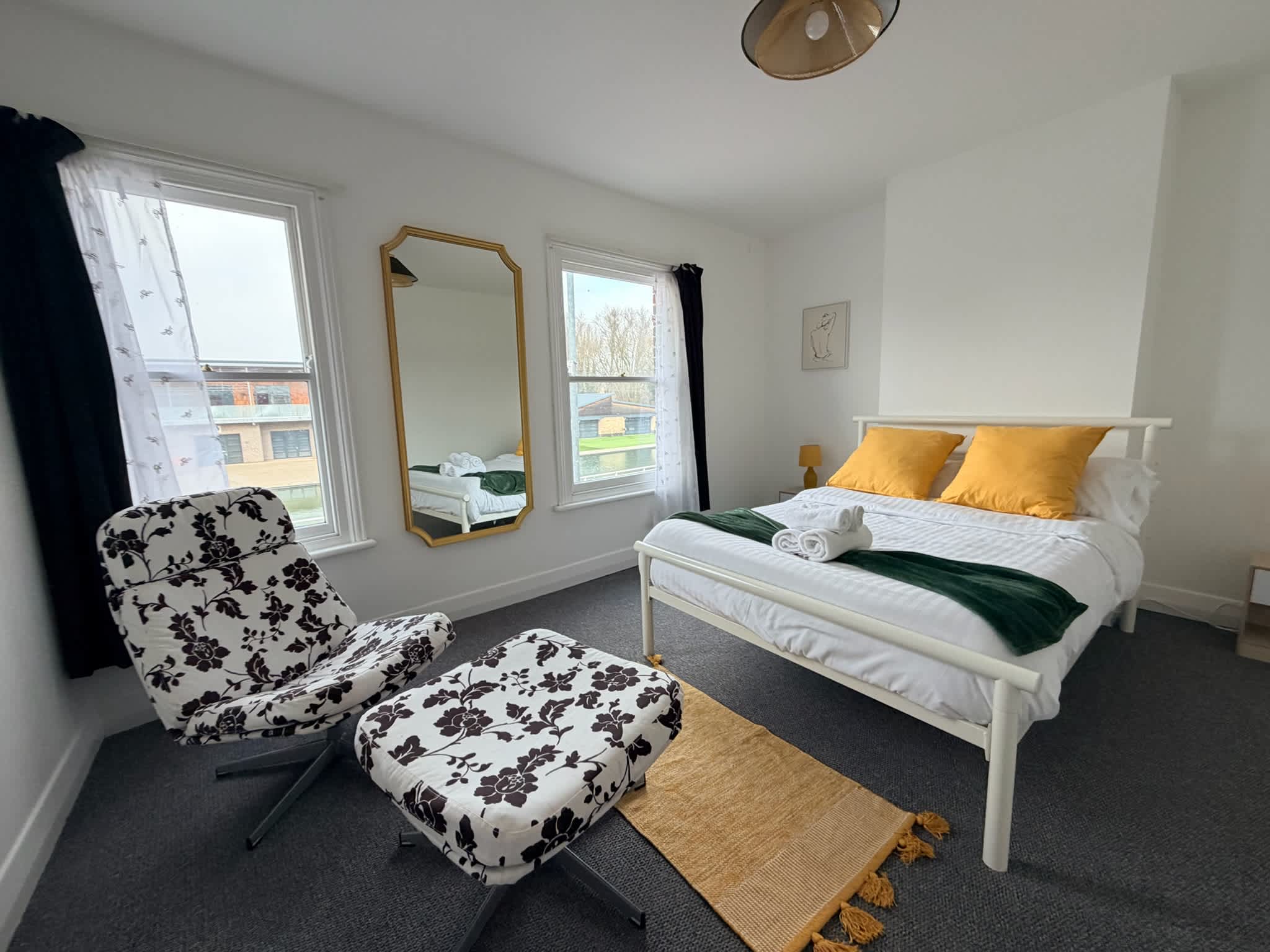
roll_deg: -1.1
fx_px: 514
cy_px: 476
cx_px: 635
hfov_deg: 102.1
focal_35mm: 14
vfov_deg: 85.7
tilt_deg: -7.4
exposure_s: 1/121
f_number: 2.2
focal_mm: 2.2
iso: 125
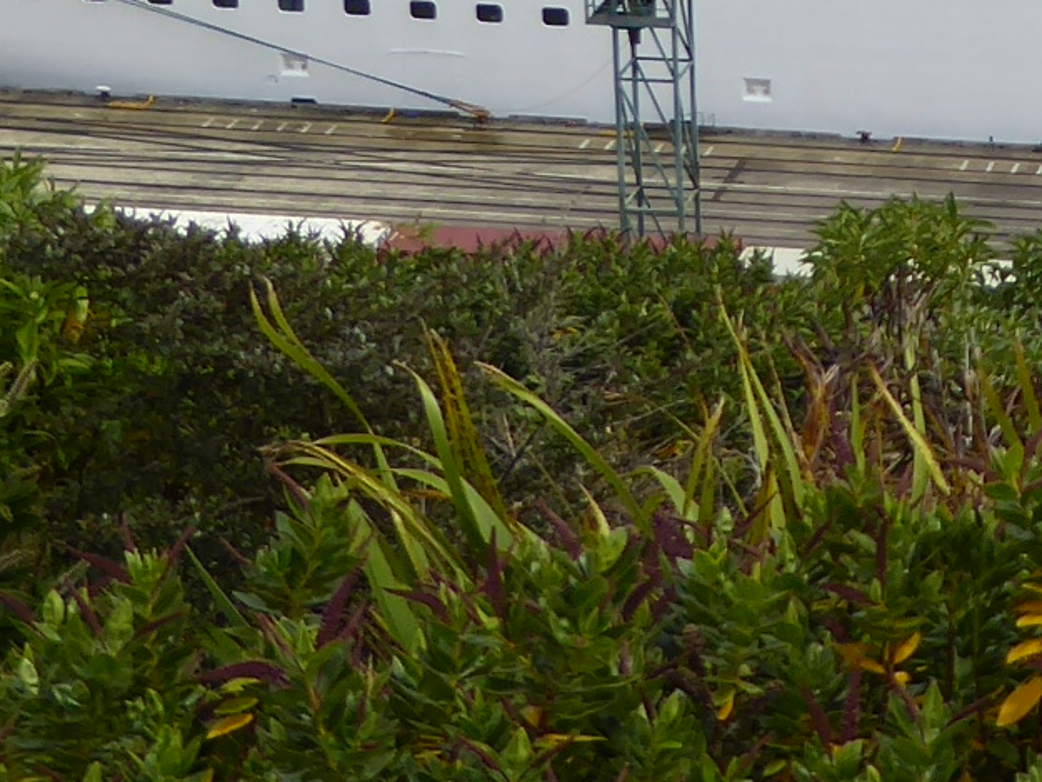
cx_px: 1475
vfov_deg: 11.0
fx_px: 3944
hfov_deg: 14.2
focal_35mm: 131
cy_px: -270
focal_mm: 5.4
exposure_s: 1/800
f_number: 3.5
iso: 80
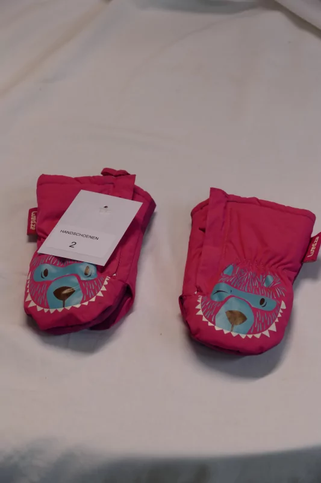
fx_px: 1432
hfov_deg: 12.8
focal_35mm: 107
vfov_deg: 19.1
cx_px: 160
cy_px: 242
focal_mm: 39.2
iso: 320
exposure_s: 1/80
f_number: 3.9
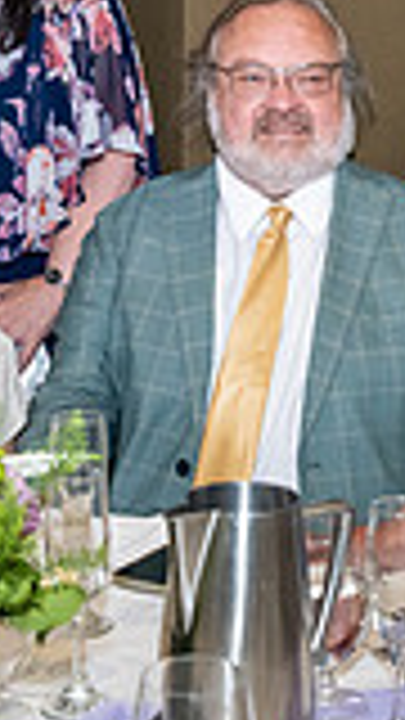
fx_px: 1737
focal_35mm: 91
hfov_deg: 13.3
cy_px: 106
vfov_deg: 23.0
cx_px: 292
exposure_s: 1/320
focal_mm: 24
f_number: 4
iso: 2500
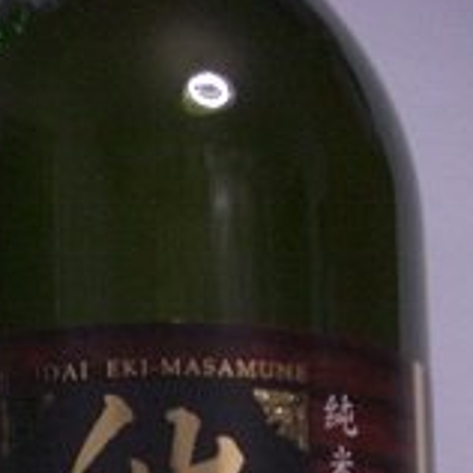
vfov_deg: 14.6
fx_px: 1670
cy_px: 792
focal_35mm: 108
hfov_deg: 15.4
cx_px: -133
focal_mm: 5.8
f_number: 2.6
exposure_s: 1/30
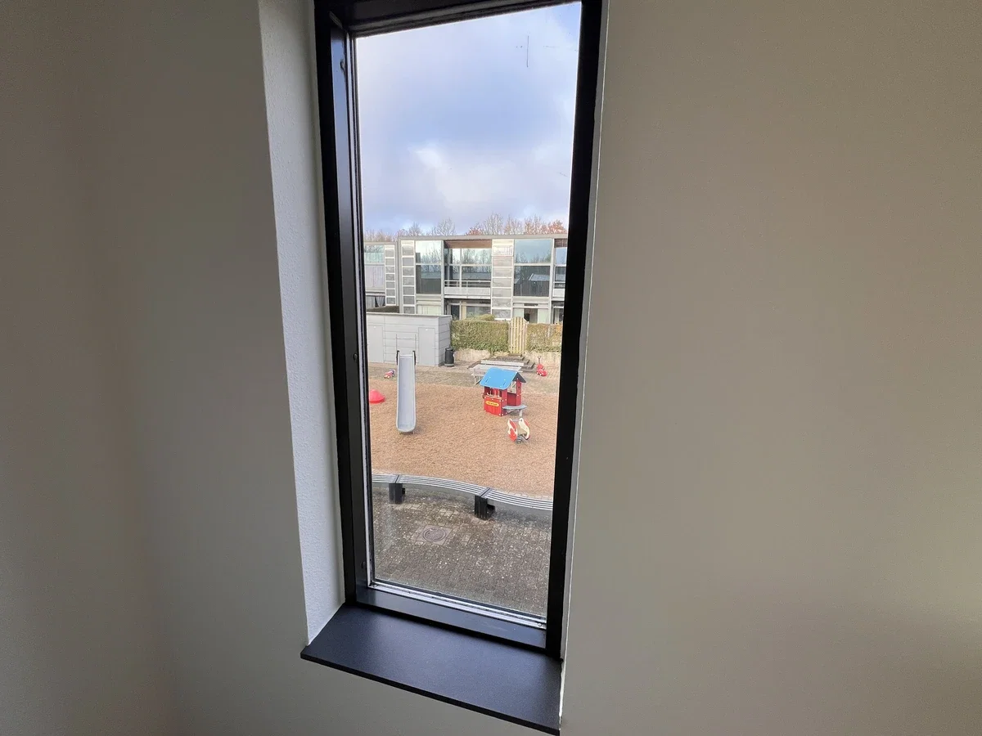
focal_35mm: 13
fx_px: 369
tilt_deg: -11.2
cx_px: 491
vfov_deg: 89.9
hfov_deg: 106.2
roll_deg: -1.1
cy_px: 368
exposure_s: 1/138
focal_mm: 1.57
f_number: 1.8
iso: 32
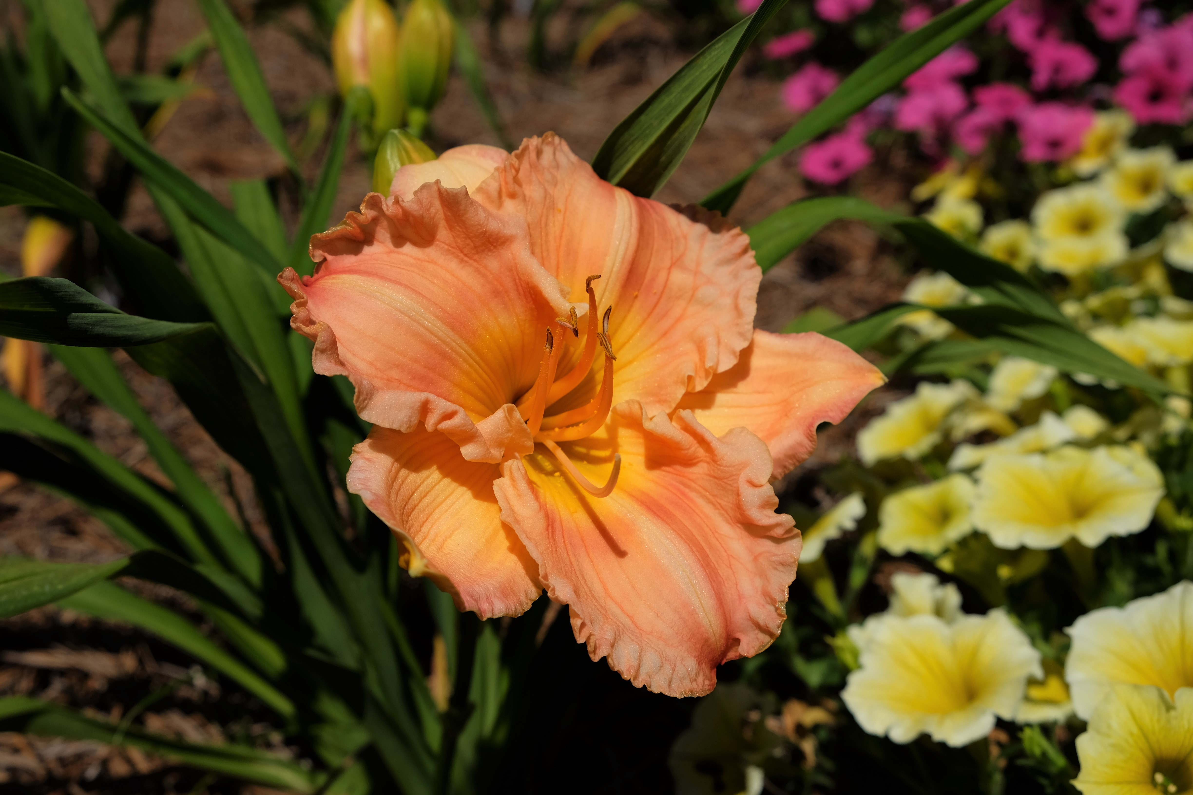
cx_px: 596
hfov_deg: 54.4
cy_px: 398
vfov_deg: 37.9
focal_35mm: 35
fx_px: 1160
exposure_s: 1/2000
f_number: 6.4
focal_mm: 23.3
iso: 200
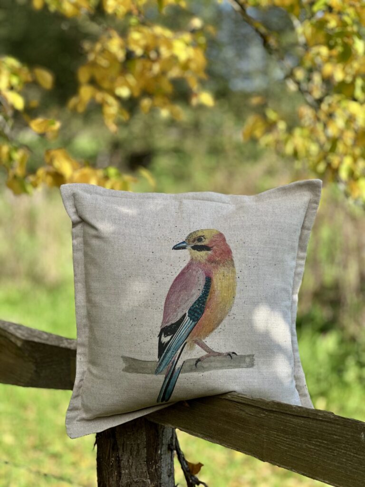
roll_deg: +0.8
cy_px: 244
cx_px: 182
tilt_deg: -3.7
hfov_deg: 19.1
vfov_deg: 25.3
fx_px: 1083
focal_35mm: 77
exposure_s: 1/278
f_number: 2.8
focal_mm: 9
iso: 25
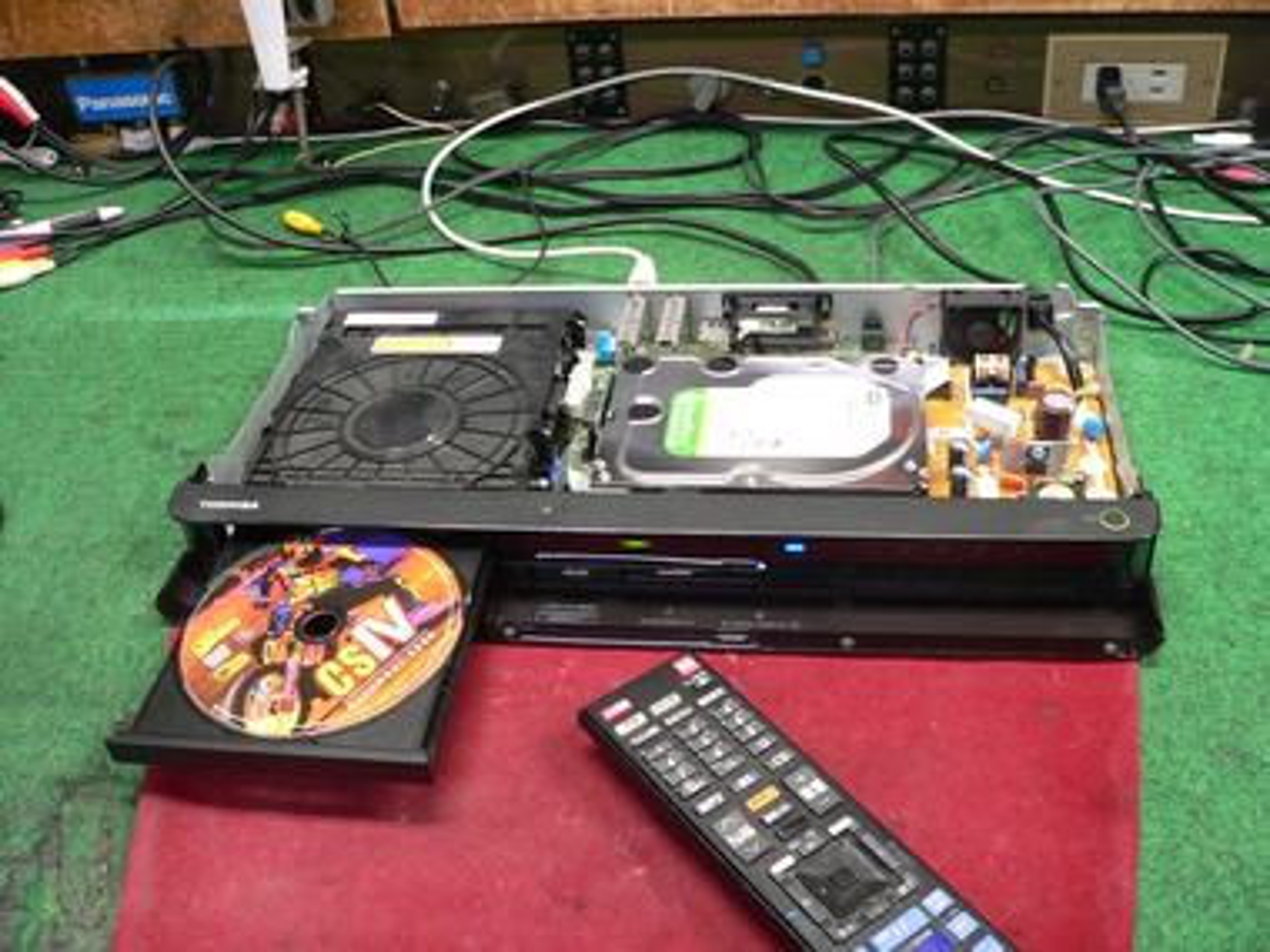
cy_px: 476
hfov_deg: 51.4
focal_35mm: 36
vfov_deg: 39.7
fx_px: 1321
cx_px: 635
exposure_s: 1/10
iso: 200
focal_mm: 6
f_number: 2.8
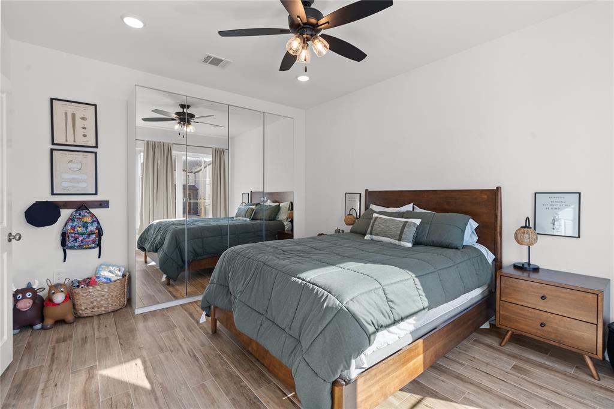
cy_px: 204
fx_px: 273
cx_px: 307
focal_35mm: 16
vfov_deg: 73.7
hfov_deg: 96.8
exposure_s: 1/15
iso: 200
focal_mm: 16
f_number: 8
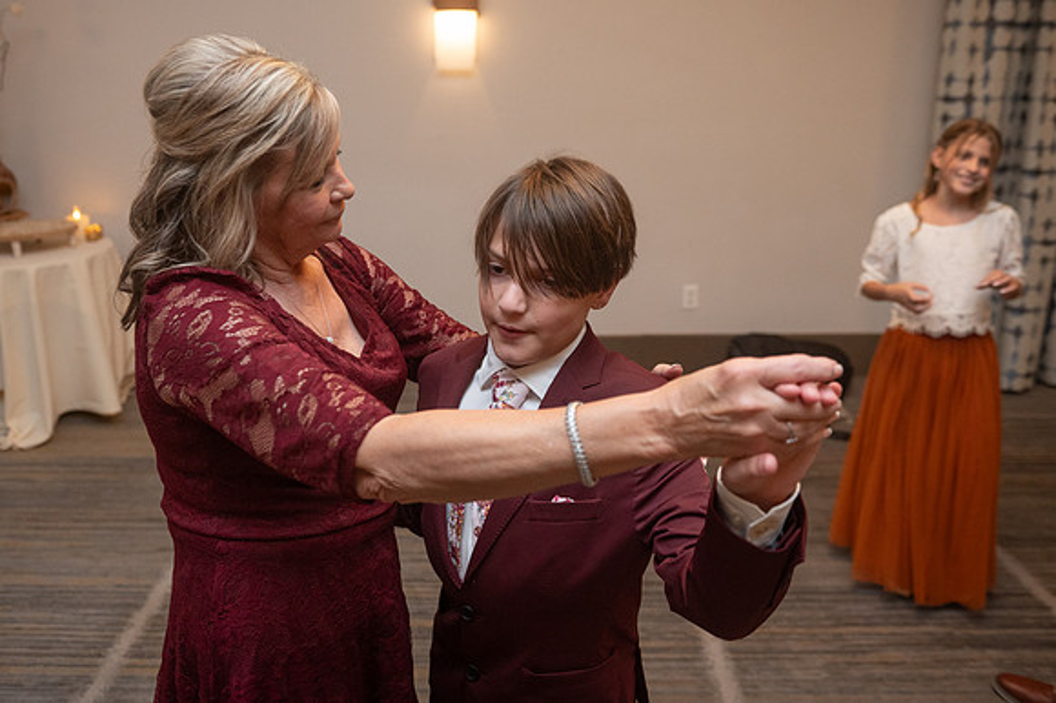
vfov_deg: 42.3
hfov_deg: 60.3
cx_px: 492
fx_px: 907
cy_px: 328
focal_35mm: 31
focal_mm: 29
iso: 3200
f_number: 4
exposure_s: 1/200
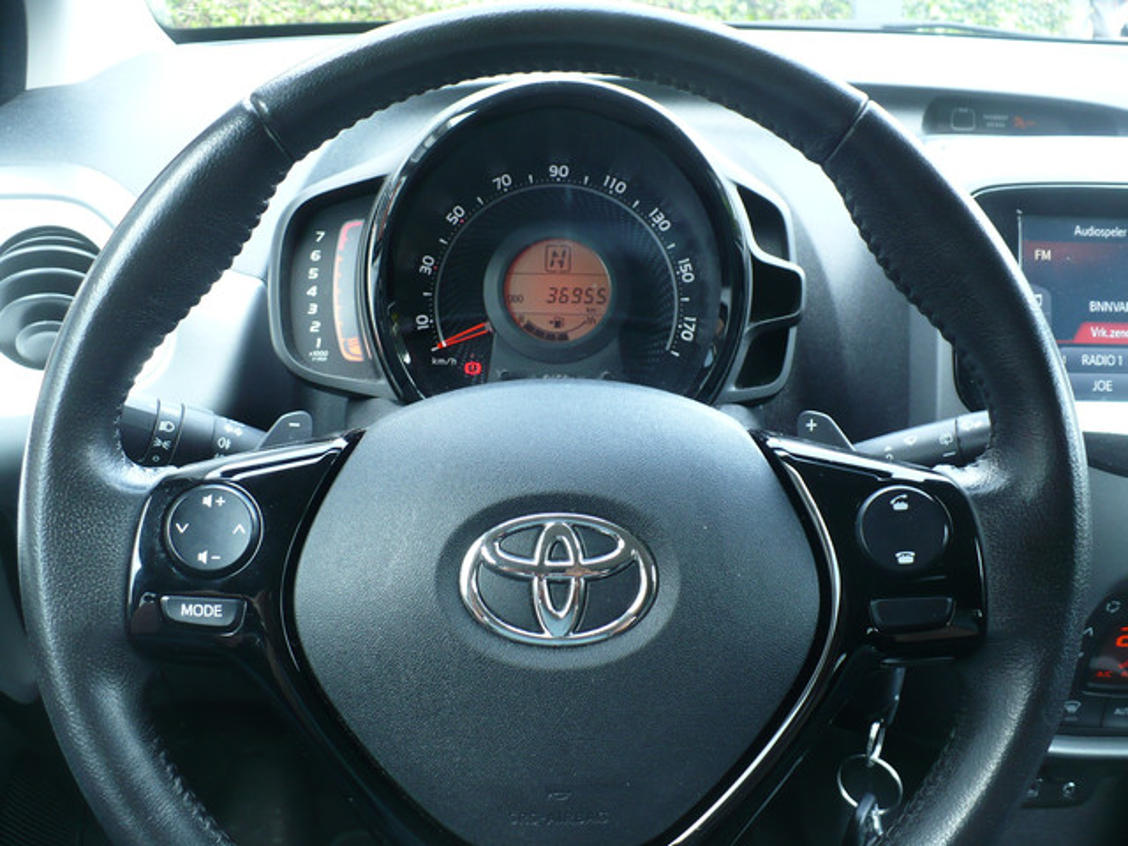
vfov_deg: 38.7
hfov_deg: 50.1
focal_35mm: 37
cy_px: 423
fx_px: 1206
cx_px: 564
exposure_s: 1/30
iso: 100
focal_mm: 6.1
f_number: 2.8
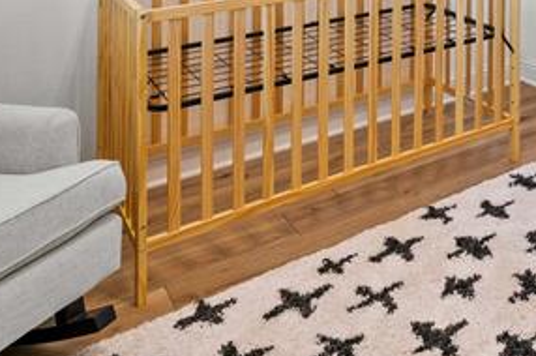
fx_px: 639
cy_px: -84
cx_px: 602
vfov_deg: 27.0
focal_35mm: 43
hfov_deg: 37.4
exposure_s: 1/3.33
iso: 400
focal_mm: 12
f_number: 9
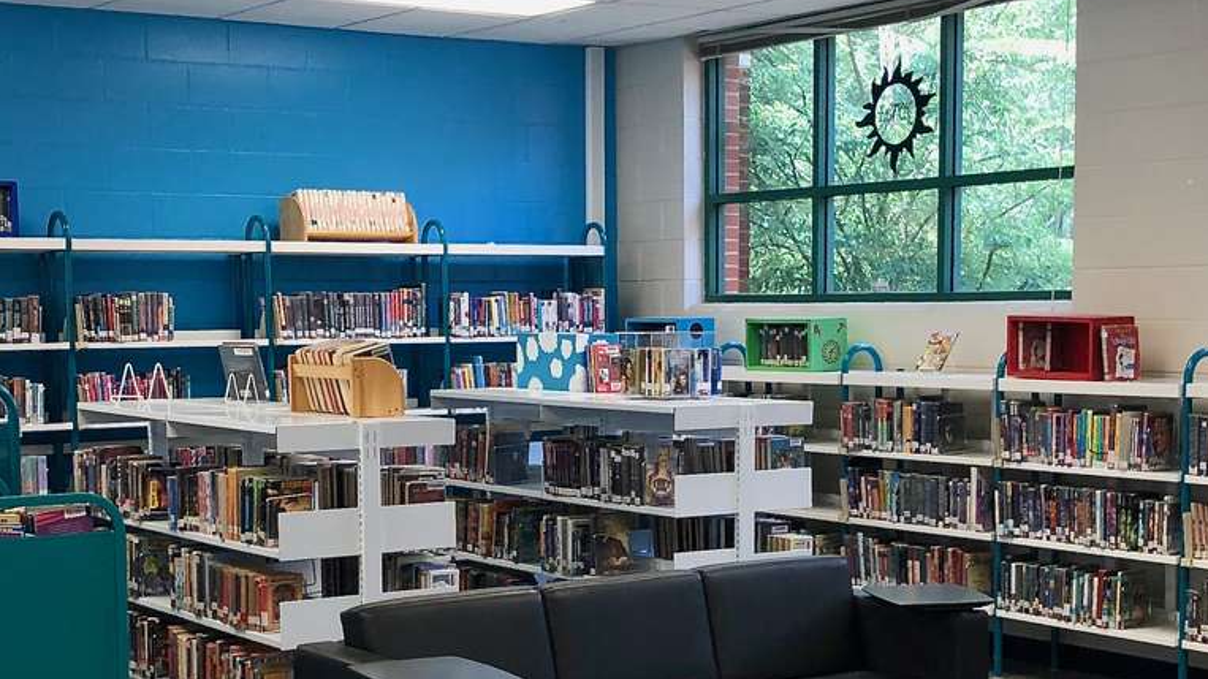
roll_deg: +0.7
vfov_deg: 18.7
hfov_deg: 32.8
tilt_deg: -5.7
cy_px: 519
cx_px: 595
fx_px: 2050
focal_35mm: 64
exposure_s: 1/30
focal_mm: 4
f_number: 1.8
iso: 25
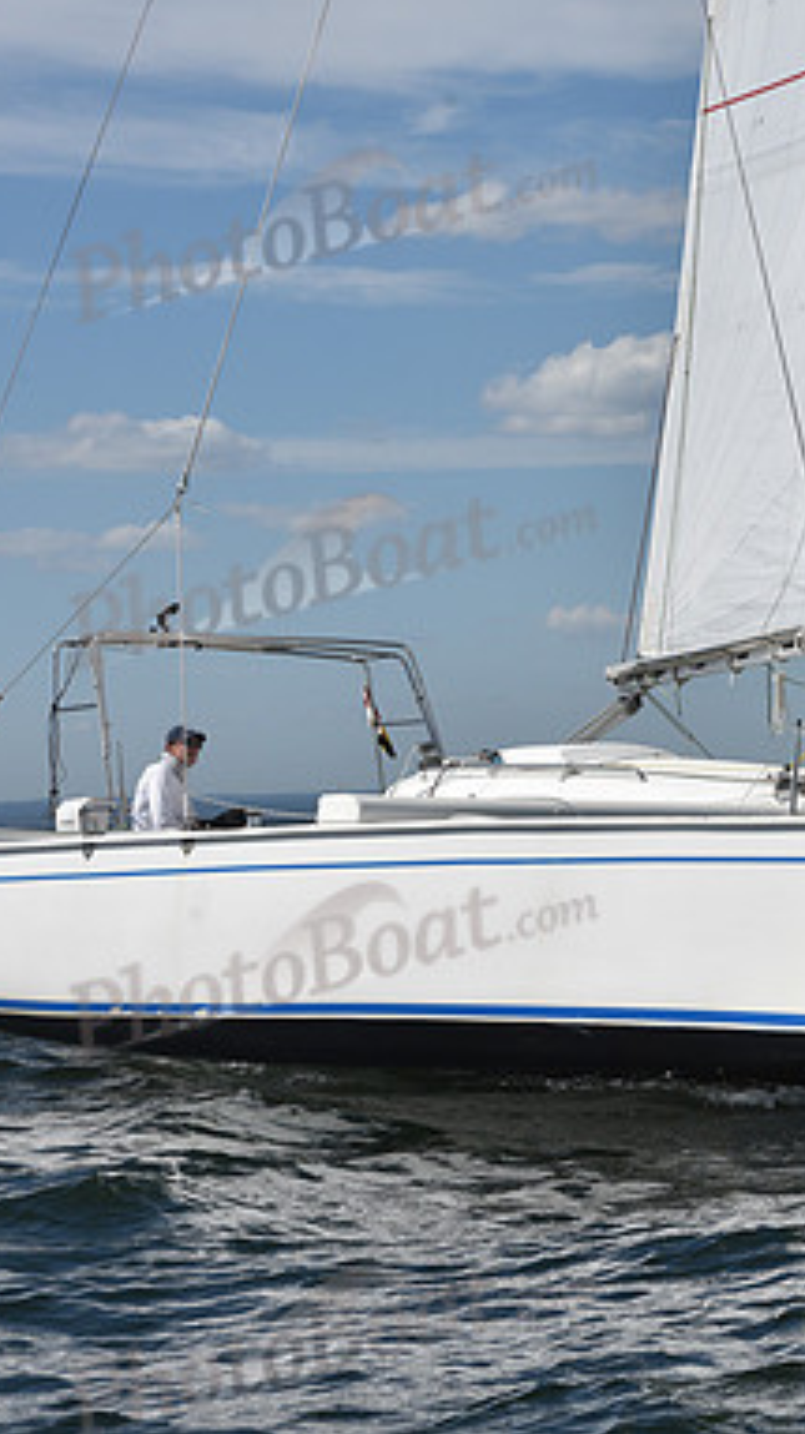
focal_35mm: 119
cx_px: 794
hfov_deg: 10.1
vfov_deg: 18.0
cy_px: 713
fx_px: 4523
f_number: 11
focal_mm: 75
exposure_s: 1/1250
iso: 320
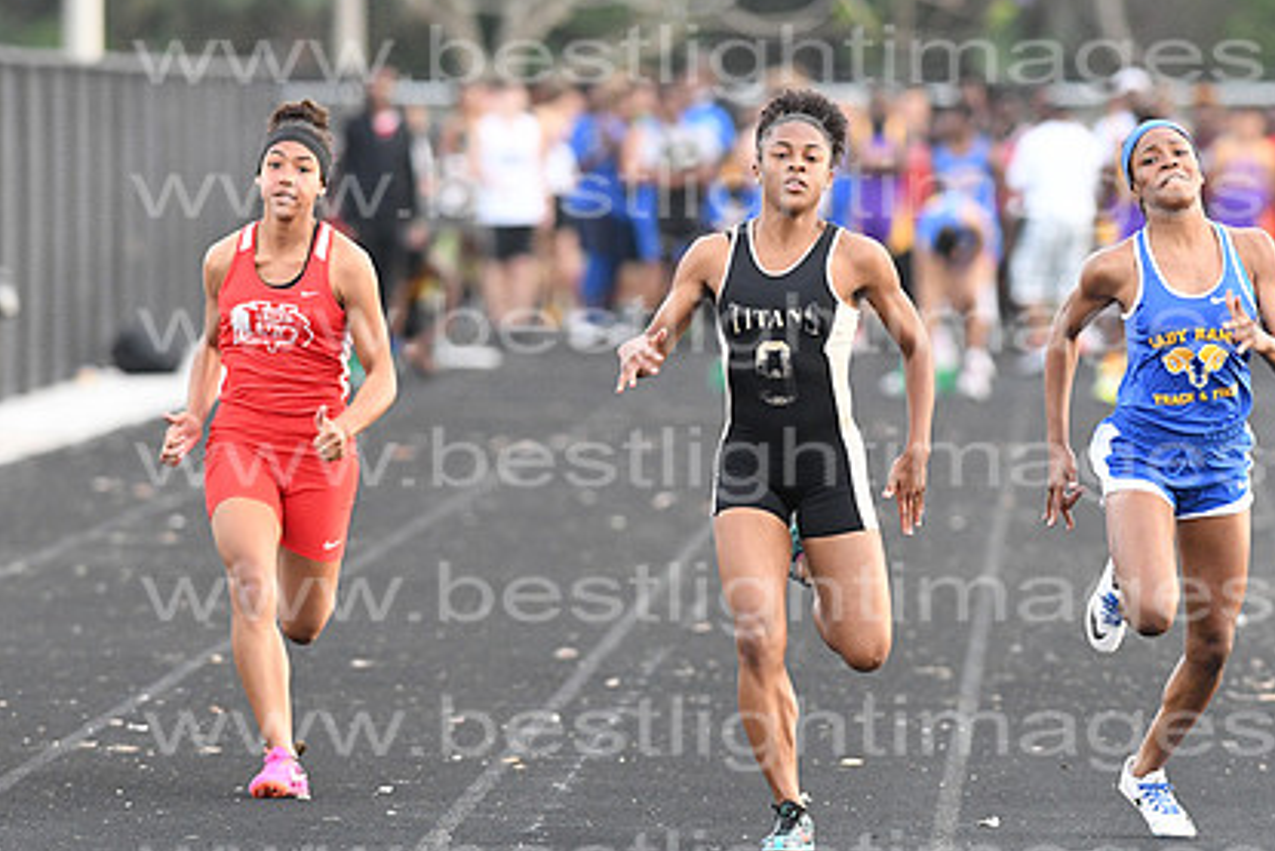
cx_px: 839
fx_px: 22284
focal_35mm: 629
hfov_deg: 3.3
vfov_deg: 2.2
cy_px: 398
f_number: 4
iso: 3200
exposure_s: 1/1250
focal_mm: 300
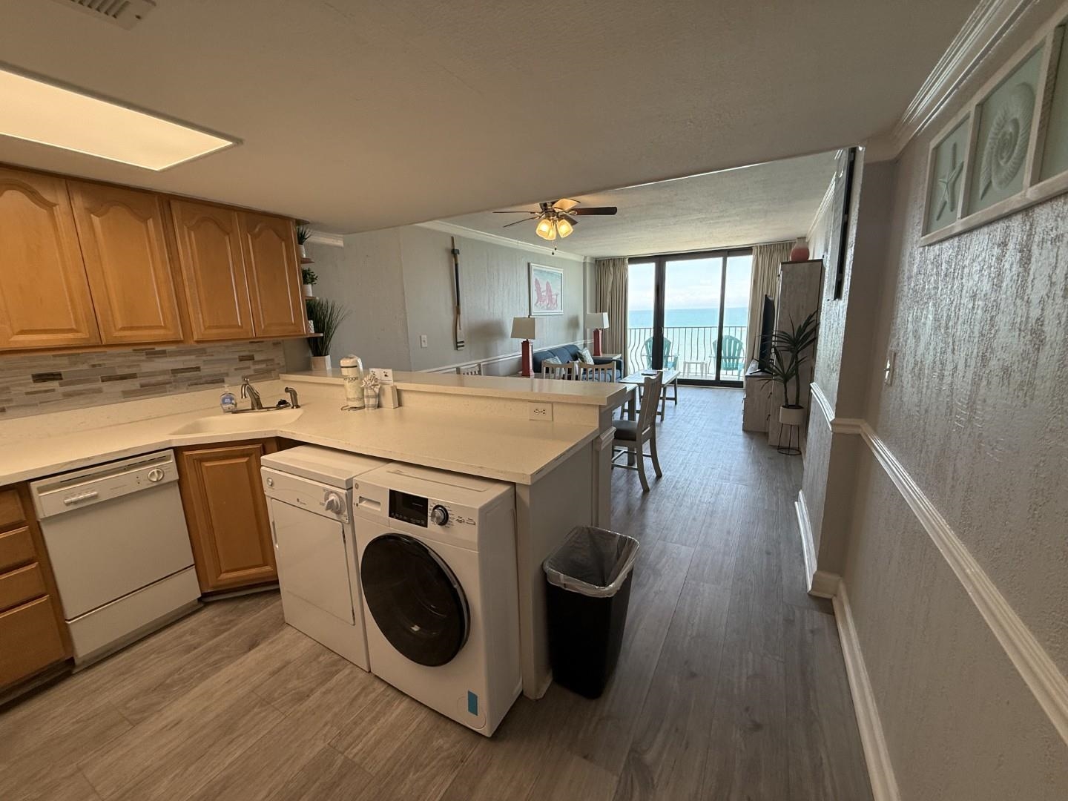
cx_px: 534
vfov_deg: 85.7
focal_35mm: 14
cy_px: 400
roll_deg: +1.9
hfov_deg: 102.1
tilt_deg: -12.4
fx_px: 432
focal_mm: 2.22
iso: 100
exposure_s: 1/120
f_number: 2.2
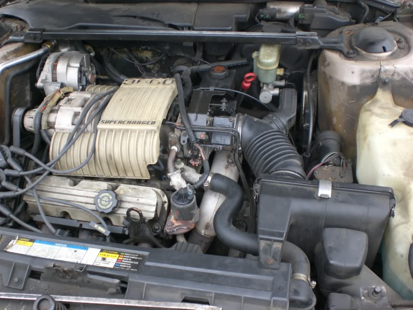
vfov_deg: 37.7
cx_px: 206
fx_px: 453
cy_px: 155
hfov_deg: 49.0
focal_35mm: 38
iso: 100
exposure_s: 1/125
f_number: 3.1
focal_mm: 6.3
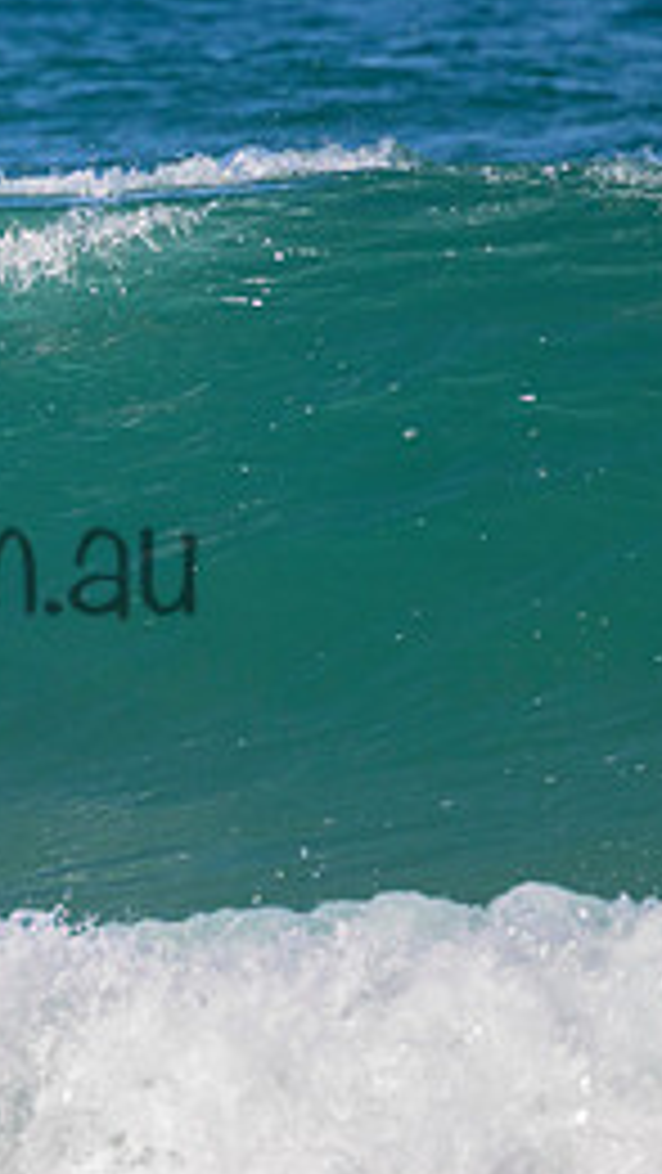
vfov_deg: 1.2
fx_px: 58144
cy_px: 511
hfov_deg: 0.7
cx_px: -279
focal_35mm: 1865
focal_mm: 800
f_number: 11
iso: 1600
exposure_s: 1/2000
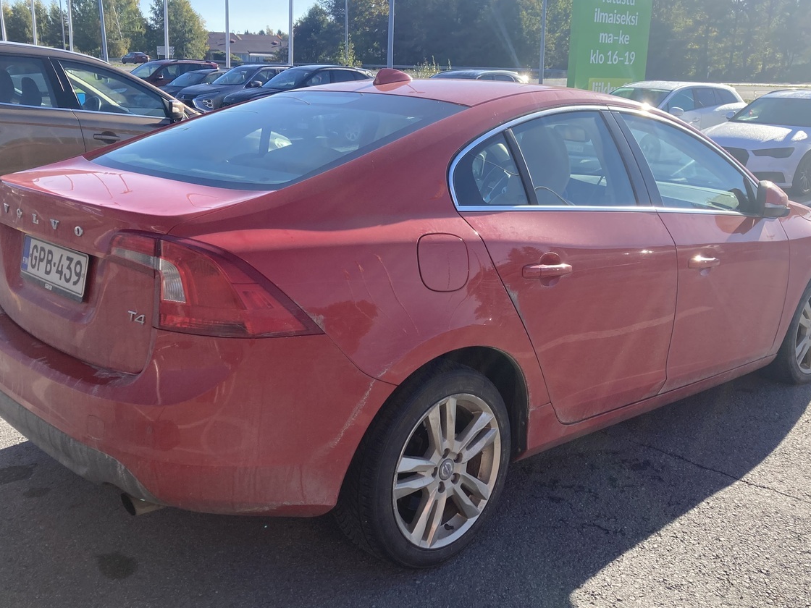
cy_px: 316
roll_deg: -1.8
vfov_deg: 39.7
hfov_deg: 51.4
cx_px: 411
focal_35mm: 36
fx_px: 843
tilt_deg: -15.6
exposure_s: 1/960
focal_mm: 3.99
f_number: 1.8
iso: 20
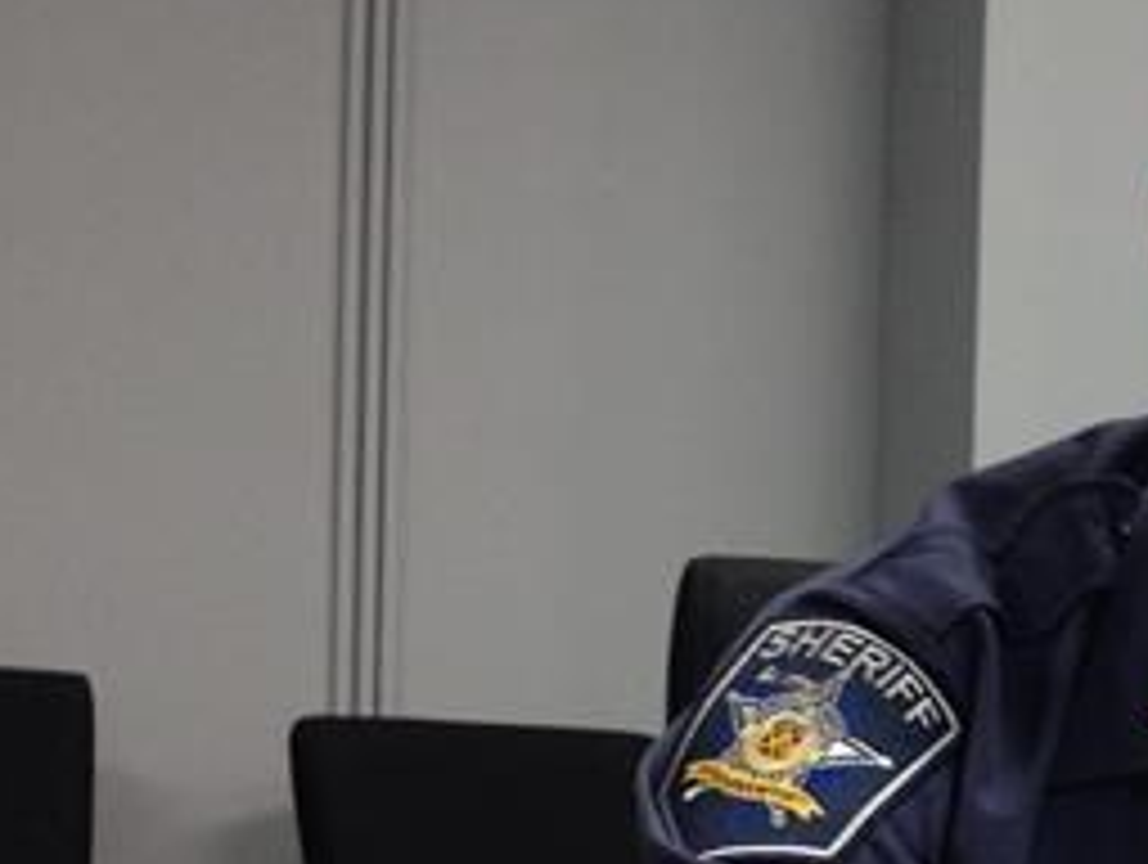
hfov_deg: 21.3
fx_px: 2790
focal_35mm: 84
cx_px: 1441
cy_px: 900
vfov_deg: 17.1
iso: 160
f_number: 2.4
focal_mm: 4.12
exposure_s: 1/20
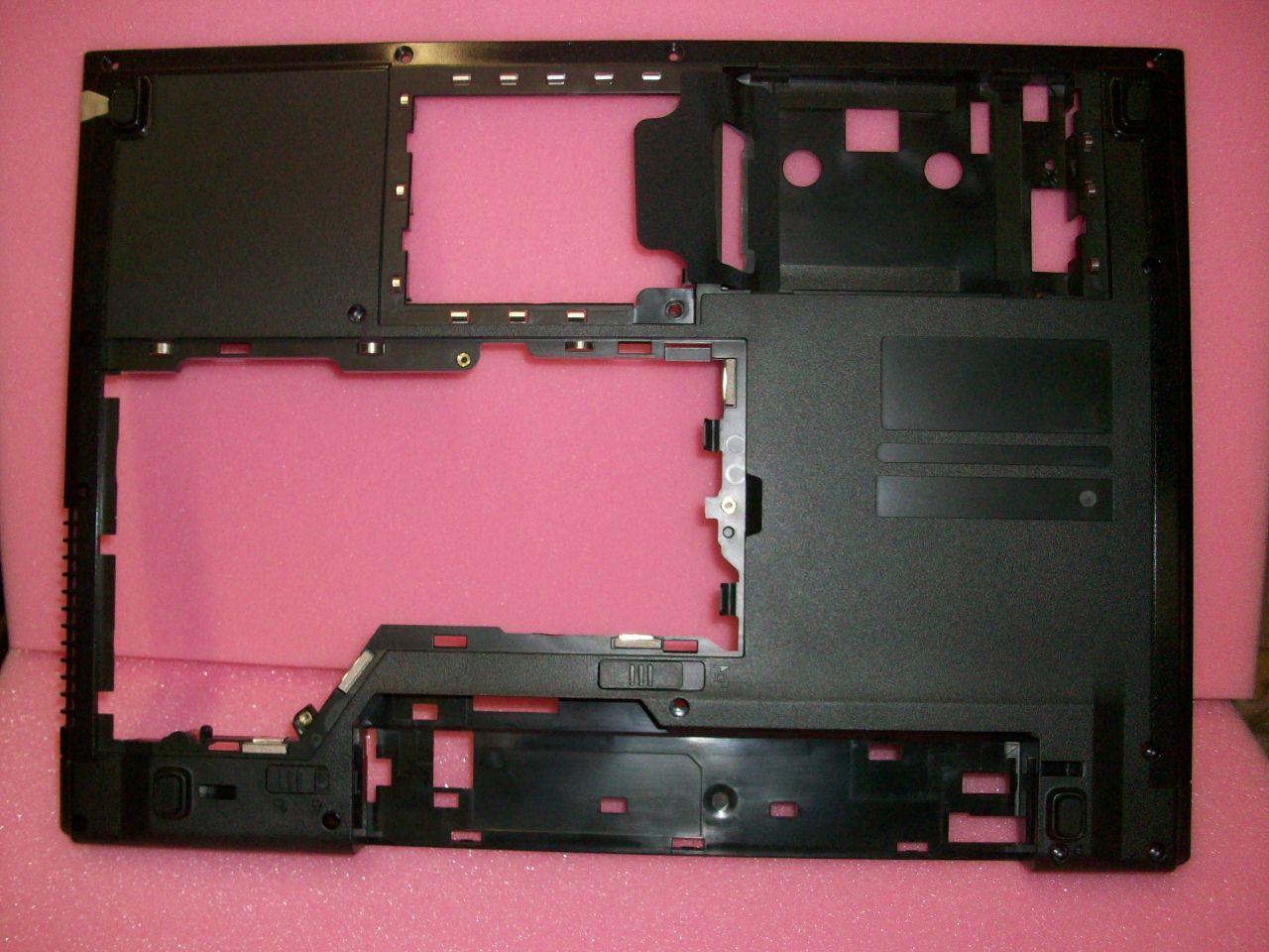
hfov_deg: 54.0
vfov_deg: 41.8
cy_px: 476
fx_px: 1246
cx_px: 634
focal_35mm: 34
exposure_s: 1/60
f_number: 2.8
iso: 160
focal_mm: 5.7
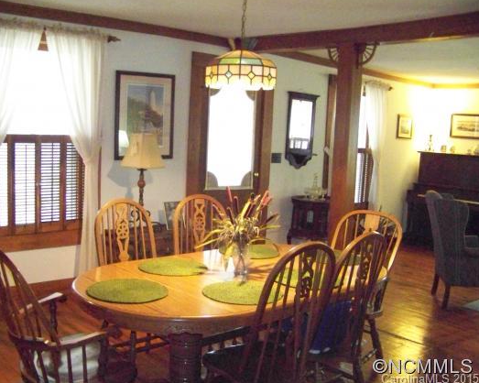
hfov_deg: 46.8
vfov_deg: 38.2
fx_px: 553
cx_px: 221
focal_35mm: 39
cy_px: 188
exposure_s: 1/30
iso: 1600
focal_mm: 5.85
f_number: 2.8
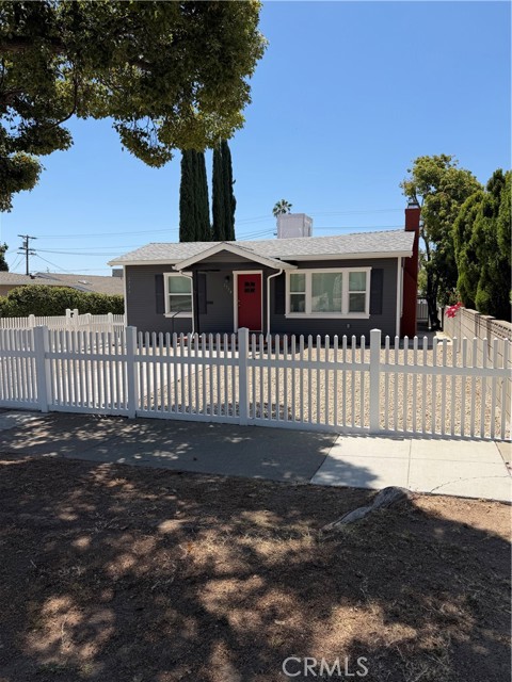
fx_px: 473
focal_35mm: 24
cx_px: 256
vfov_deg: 71.6
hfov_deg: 56.8
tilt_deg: -6.0
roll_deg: +1.1
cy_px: 341
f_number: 1.78
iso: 80
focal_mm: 6.76
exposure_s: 1/4405
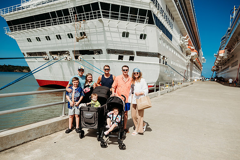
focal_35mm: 24
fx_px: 160
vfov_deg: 53.2
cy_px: 80
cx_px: 120
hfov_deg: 73.7
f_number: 4
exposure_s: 1/2000
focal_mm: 24
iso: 100
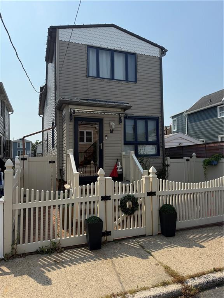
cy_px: 149
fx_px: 207
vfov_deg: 71.6
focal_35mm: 24
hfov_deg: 56.8
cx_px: 112
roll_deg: +1.4
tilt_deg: +3.1
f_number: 1.78
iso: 100
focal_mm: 6.76
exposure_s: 1/6711
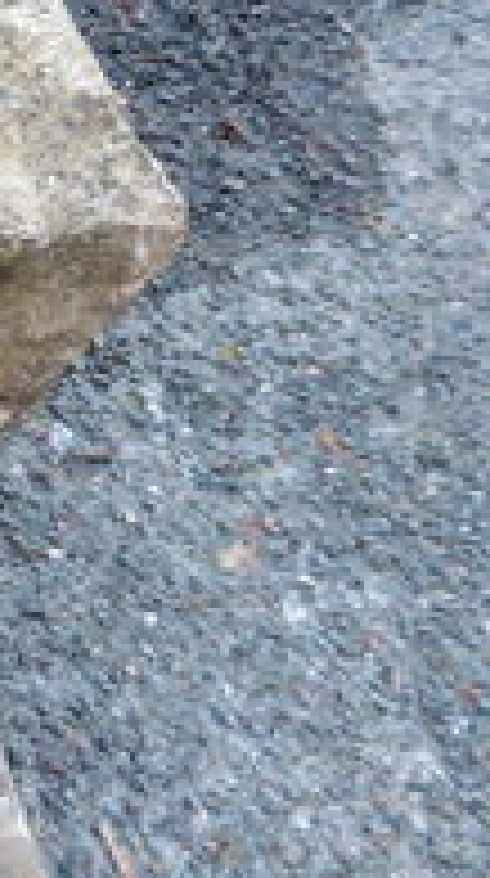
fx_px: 1996
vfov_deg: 24.5
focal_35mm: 86
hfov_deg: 12.0
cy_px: 225
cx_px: -584
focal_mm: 4.3
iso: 125
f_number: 3.3
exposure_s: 1/60
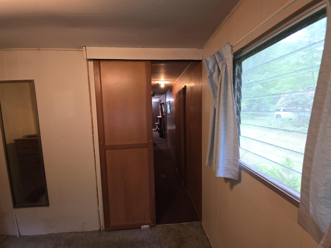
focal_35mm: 13
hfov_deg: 106.2
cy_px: 124
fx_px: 124
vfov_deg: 89.9
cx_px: 166
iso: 250
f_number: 1.9
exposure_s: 1/60
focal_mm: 2.2
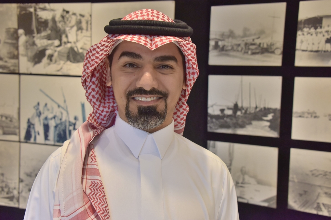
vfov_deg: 27.0
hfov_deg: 39.6
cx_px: 169
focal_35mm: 50
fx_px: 459
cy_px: 110
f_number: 7.1
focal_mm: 48
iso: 1250
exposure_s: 1/200
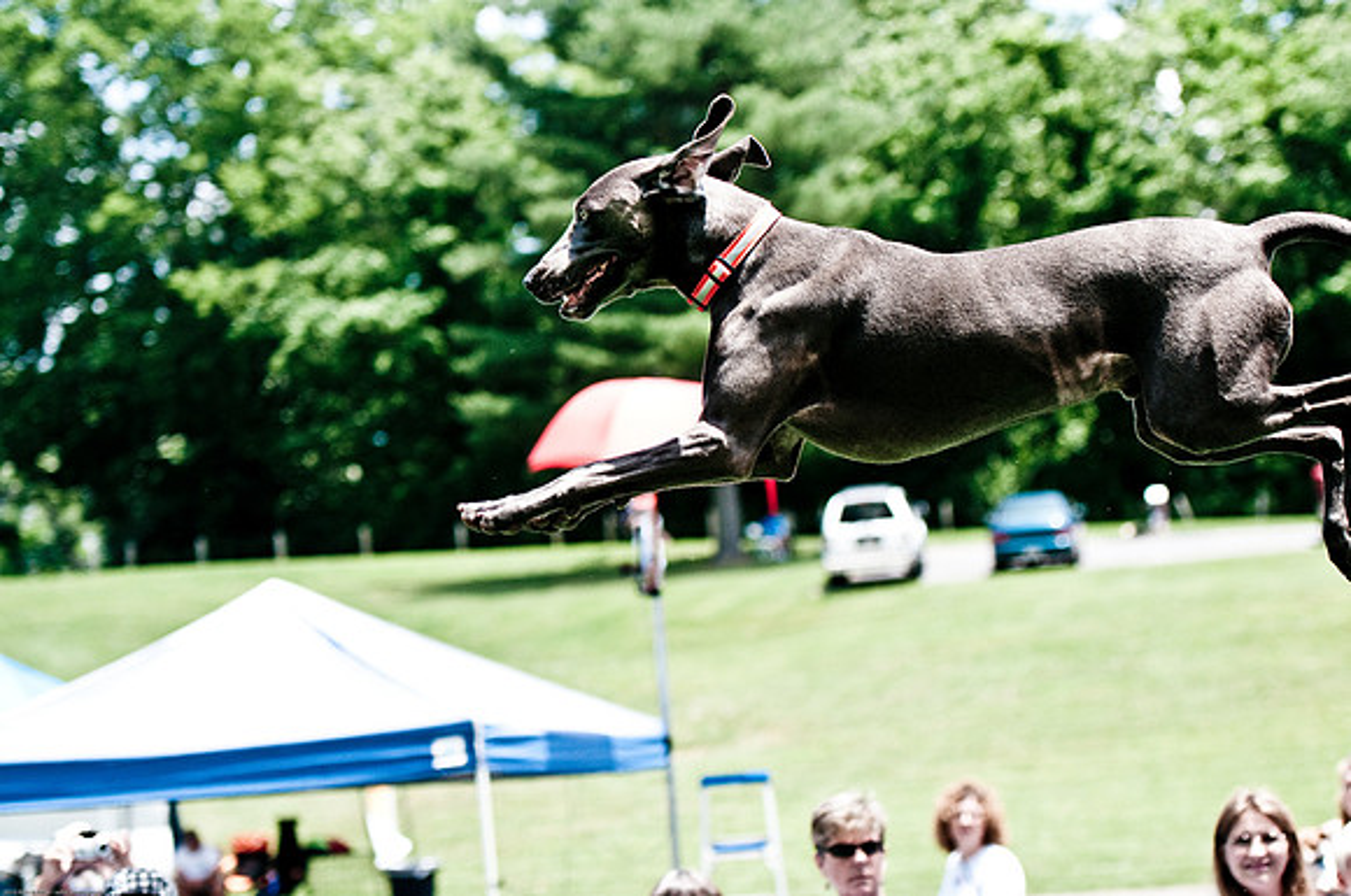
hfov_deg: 19.5
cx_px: 676
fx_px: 3935
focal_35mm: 105
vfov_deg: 13.0
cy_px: 448
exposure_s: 1/2500
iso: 200
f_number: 2.8
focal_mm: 70
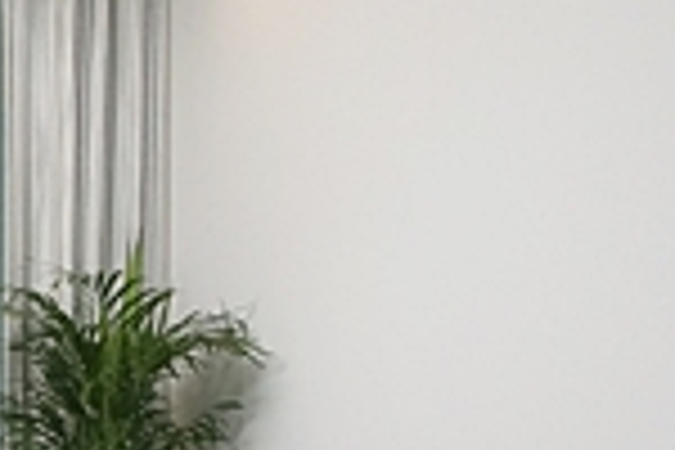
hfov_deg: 18.9
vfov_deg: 17.0
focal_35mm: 80
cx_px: -567
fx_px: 1500
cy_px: 274
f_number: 5
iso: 800
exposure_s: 1/80
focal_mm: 10
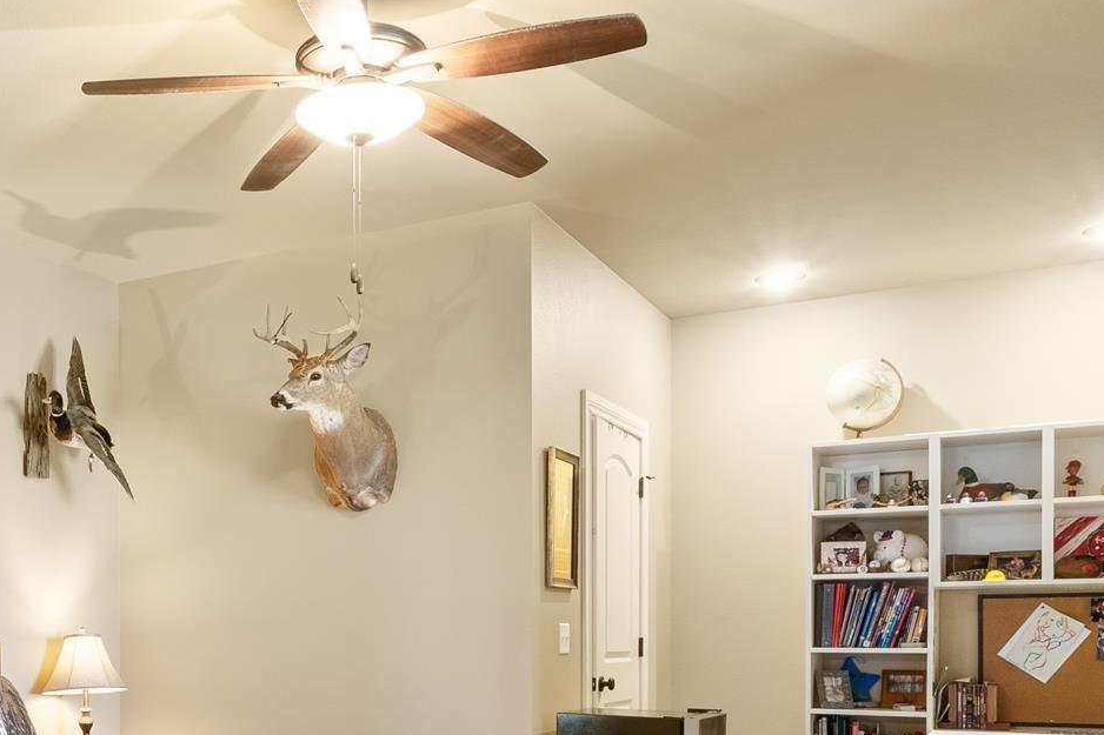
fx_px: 1226
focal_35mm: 40
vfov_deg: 31.6
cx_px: 179
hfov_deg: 45.3
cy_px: 683
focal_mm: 10
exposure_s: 3.2
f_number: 9
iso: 200
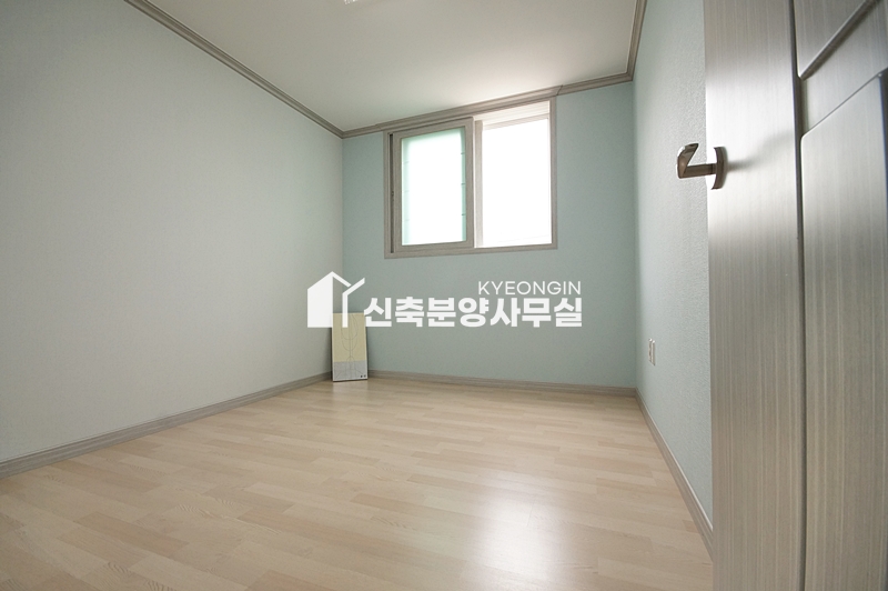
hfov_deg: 100.4
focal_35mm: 15
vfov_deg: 77.2
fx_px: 370
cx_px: 444
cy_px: 296
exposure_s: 1/50
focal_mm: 10
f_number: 9
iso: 800
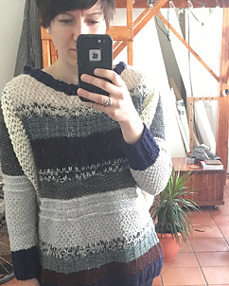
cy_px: 256
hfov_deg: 25.2
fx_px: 508
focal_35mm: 60
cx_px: 158
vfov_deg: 30.1
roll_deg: +0.8
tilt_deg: -21.2
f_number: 2.2
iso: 250
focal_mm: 4.15
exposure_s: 1/24
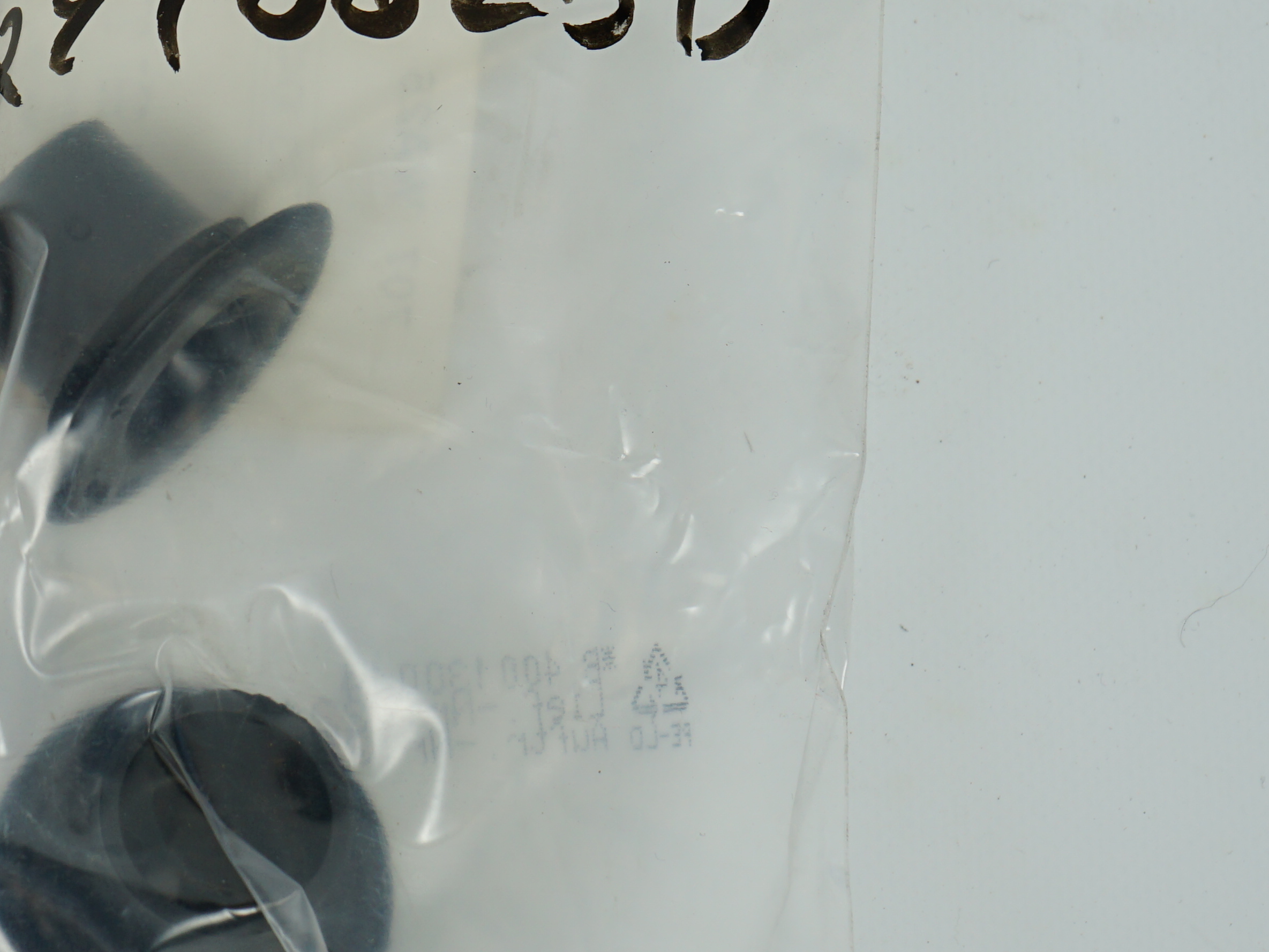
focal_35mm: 151
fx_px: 5536
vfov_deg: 9.8
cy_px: 355
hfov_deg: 13.0
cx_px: 337
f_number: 7.1
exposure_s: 1/200
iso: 200
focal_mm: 62
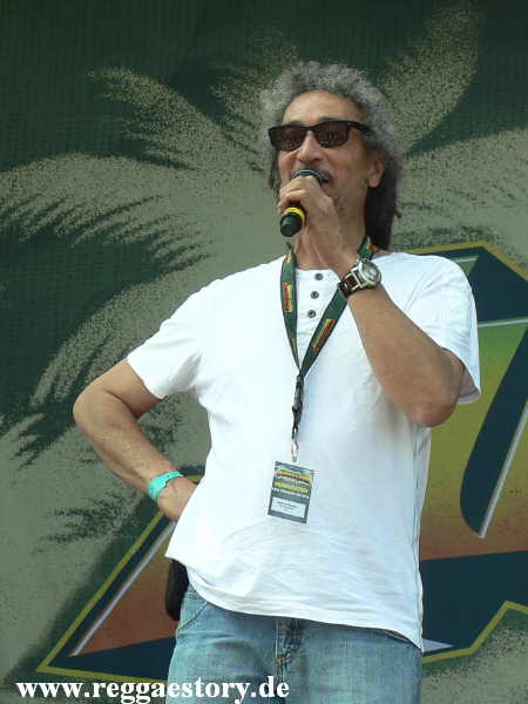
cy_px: 352
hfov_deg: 16.1
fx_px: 1871
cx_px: 264
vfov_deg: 21.3
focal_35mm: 92
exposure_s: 1/160
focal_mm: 15.8
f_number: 4
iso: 64
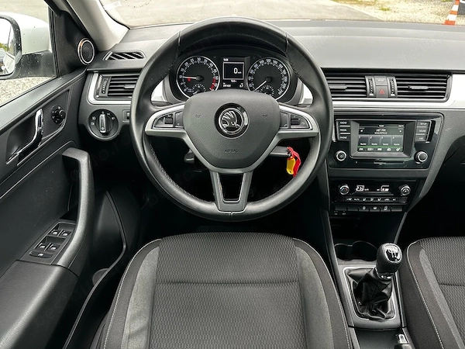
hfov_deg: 71.6
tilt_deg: -32.7
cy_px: 174
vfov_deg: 56.8
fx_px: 322
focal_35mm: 24
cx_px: 232
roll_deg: +0.3
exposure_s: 1/121
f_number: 1.78
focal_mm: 6.86
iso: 160
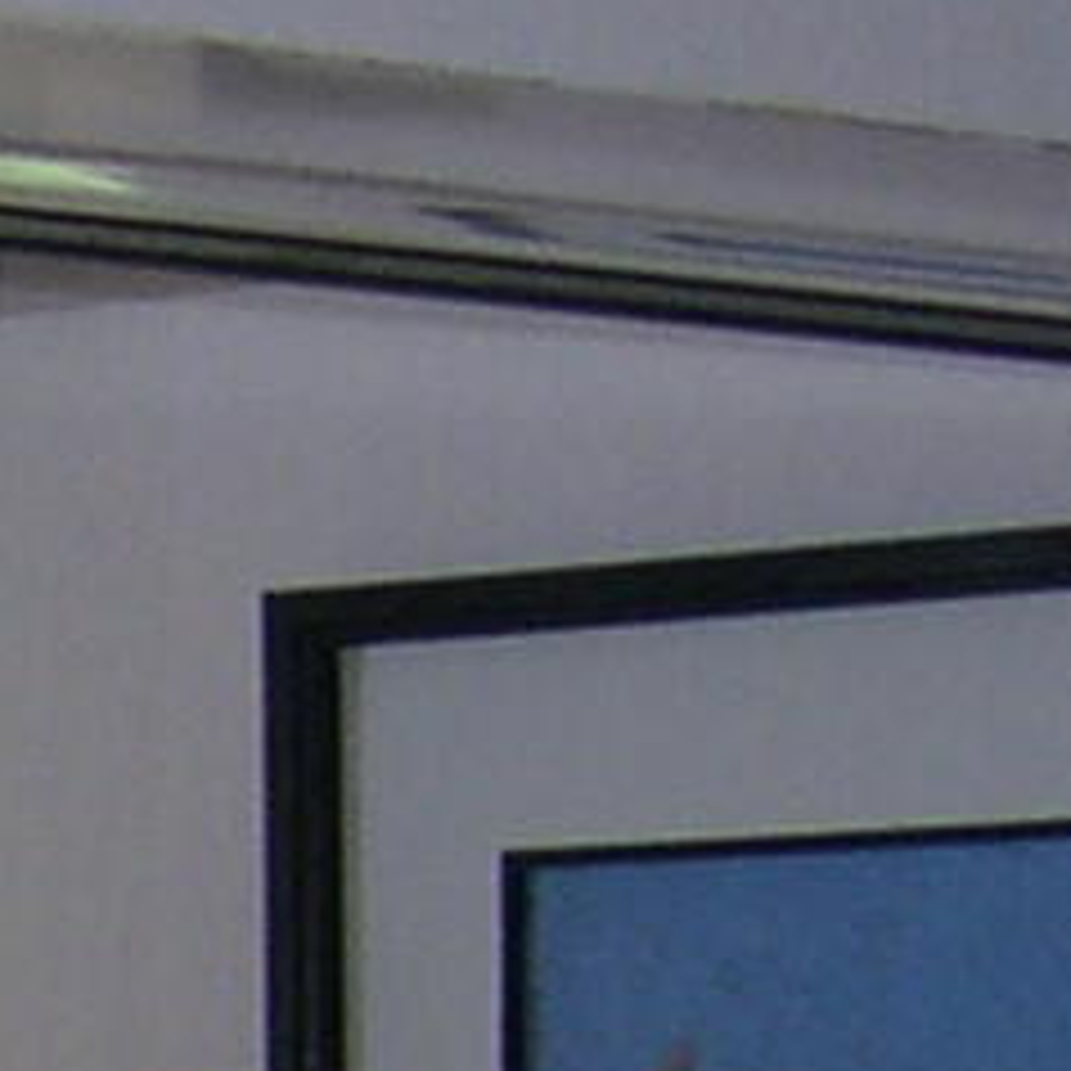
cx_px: -2750
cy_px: 2740
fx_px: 11236
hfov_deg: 5.0
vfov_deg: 5.3
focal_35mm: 321
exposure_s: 1/30
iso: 100
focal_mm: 8
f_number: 2.8
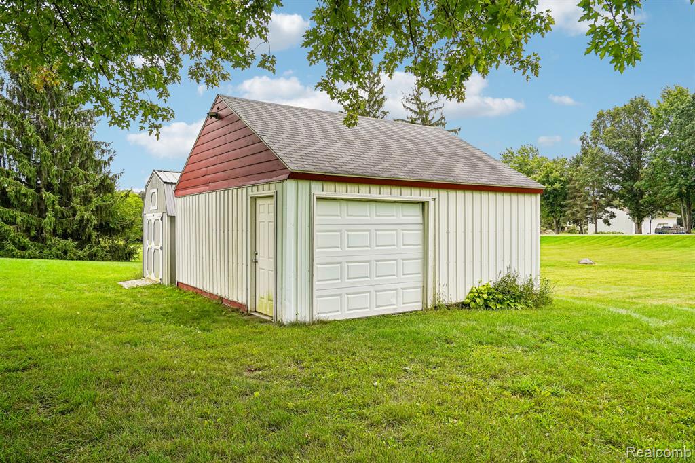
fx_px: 502
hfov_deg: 69.4
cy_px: 232
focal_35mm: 26
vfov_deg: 49.5
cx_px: 348
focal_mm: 26
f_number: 8
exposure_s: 1/250
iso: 250
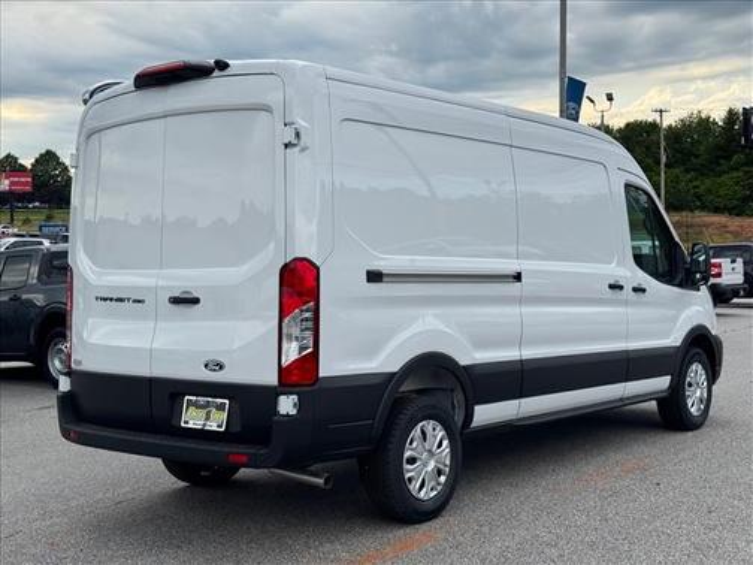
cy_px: 282
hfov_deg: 39.7
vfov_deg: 30.3
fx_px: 1044
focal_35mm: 48
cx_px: 376
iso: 64
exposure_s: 1/1681
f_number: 1.78
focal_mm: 6.76
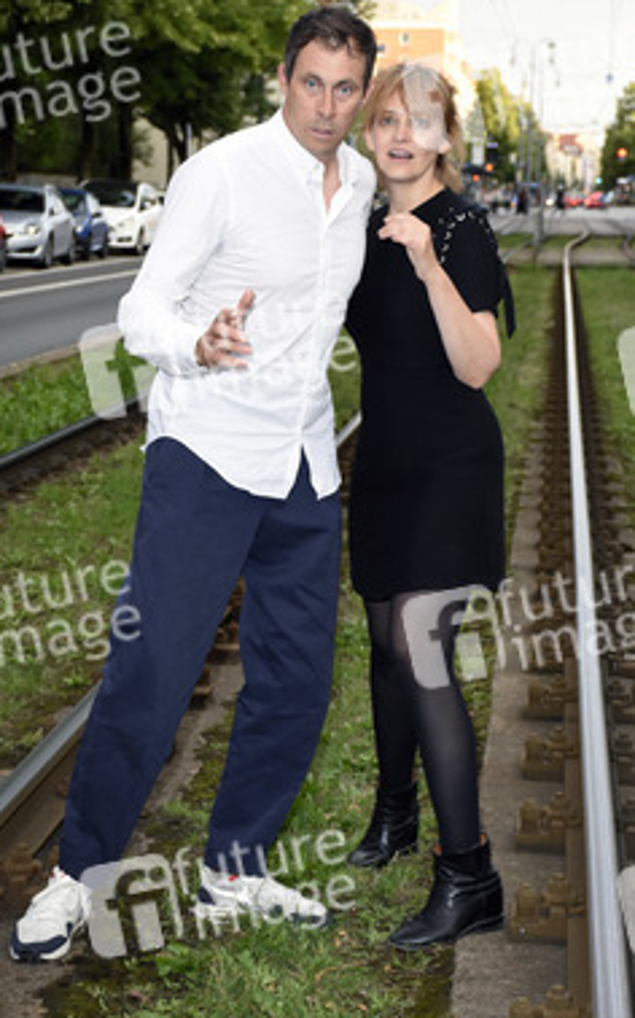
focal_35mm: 84
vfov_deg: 24.6
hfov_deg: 15.5
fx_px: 2328
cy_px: 490
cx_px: 296
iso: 1000
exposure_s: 1/160
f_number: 6.3
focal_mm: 52
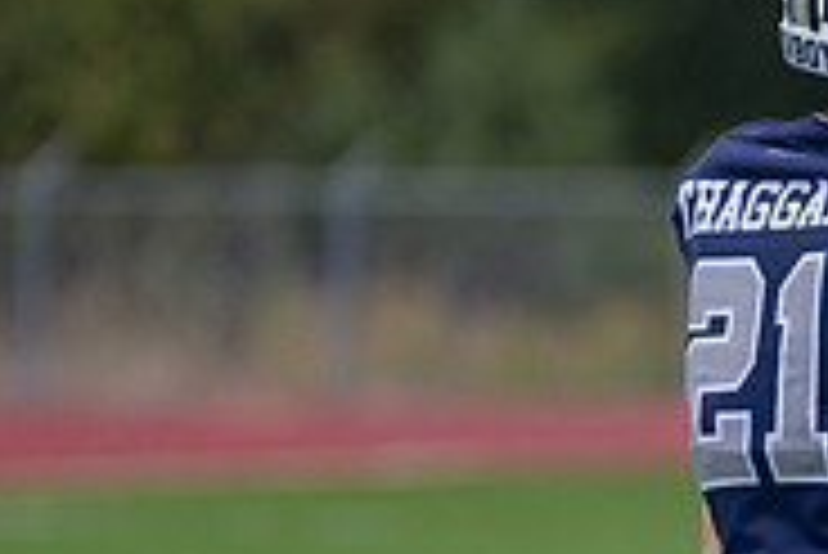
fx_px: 13580
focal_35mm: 590
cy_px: 389
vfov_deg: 2.3
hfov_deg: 3.5
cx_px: 1231
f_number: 2.8
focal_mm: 158
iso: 640
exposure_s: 1/1000
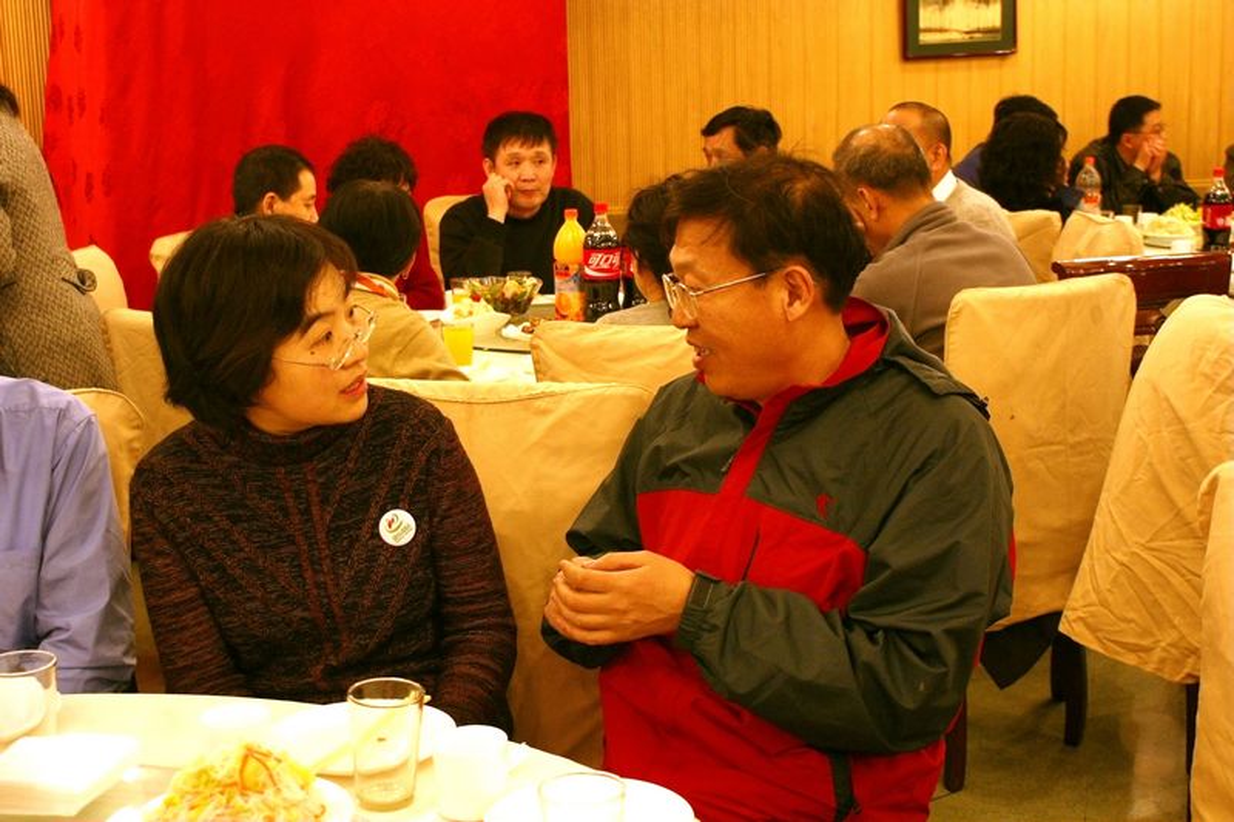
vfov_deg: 25.7
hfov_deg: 37.9
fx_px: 1799
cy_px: 411
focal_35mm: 52
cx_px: 617
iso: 800
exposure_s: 1/50
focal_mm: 35
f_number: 5.6
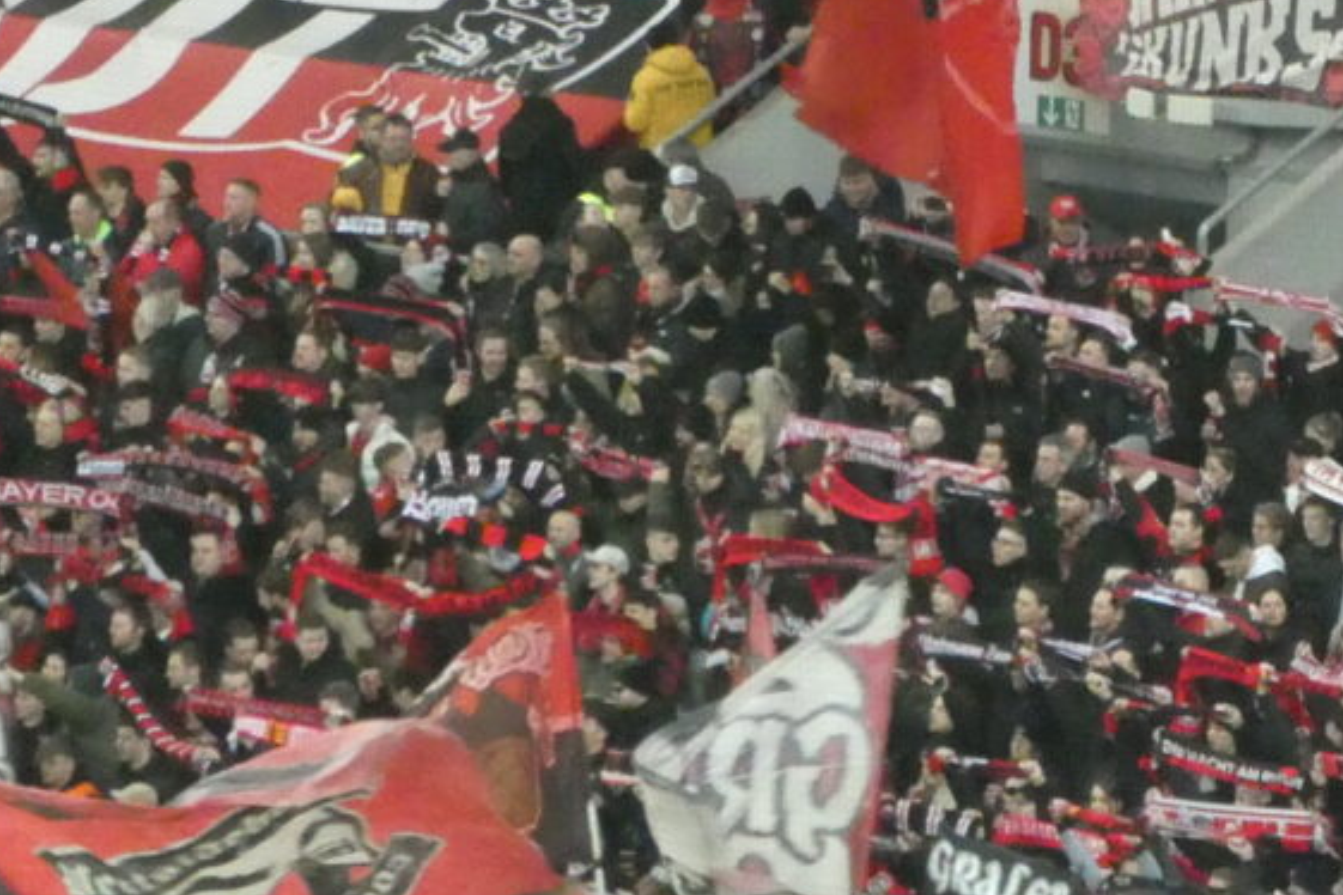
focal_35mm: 448
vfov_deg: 3.1
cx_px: 1616
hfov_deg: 4.6
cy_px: 924
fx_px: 16712
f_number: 5.4
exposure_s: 1/80
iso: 1600
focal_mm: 27.1
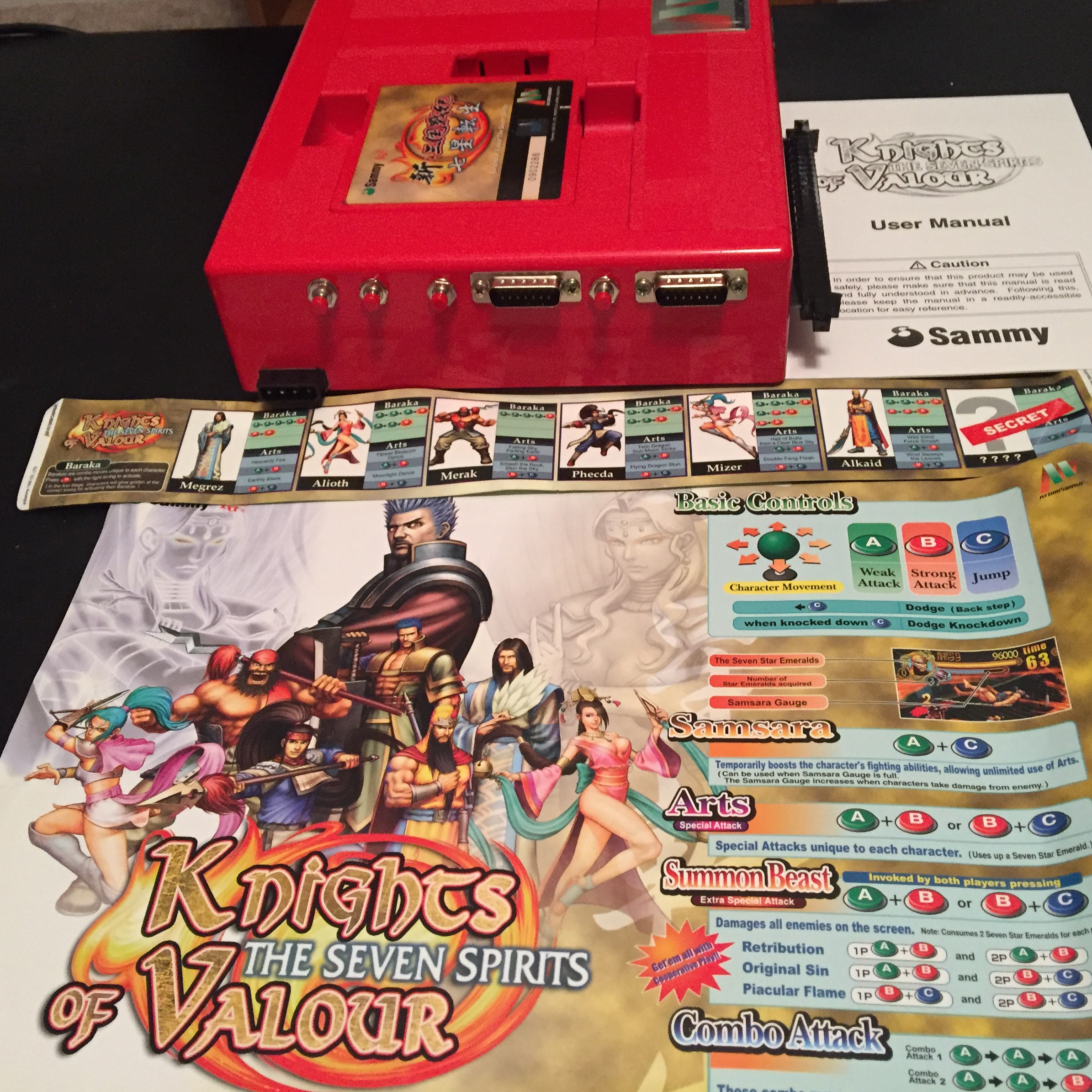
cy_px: 535
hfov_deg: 47.2
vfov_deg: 47.2
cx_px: 576
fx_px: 1249
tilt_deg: -46.1
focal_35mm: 35
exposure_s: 1/20
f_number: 2.2
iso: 250
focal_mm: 4.15
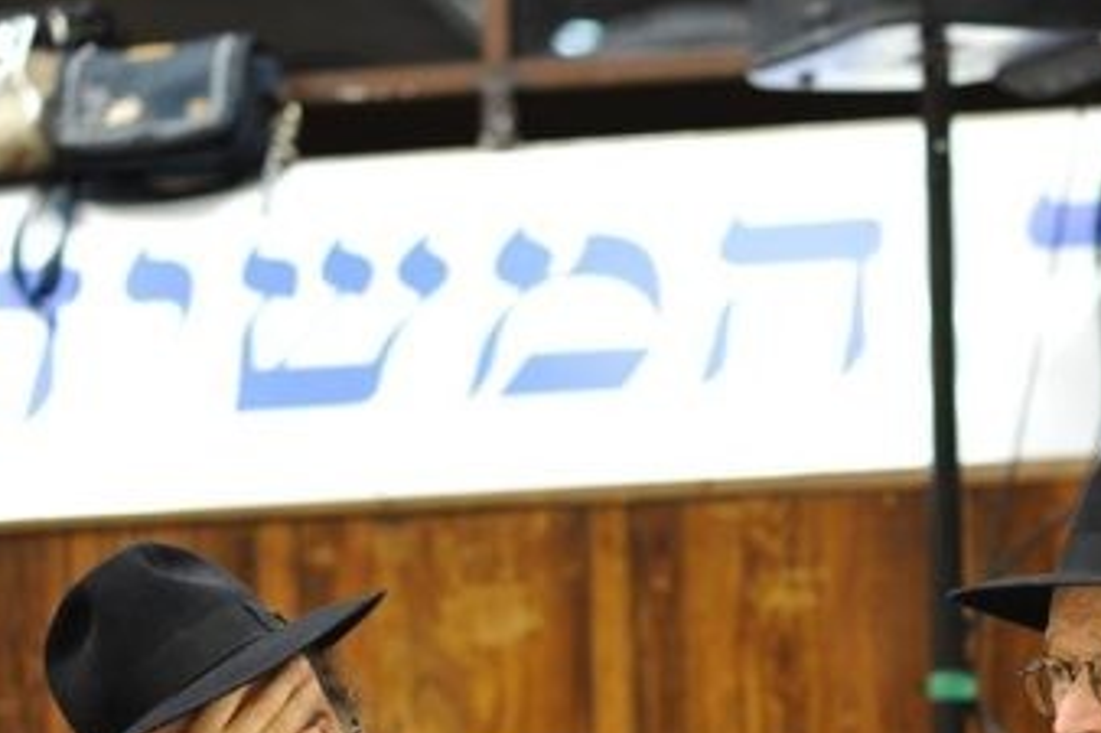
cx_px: 1143
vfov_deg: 7.1
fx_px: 5899
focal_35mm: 193
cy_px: 722
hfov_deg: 10.6
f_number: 2.2
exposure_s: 1/125
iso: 1000
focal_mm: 85
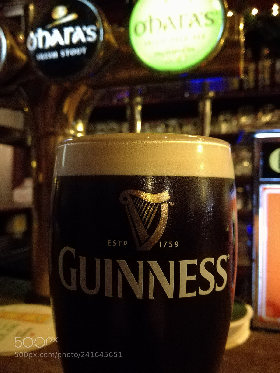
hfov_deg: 51.4
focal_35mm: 27
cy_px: 186
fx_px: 291
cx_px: 140
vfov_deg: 65.3
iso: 1250
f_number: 2
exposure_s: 1/14.3
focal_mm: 3.79
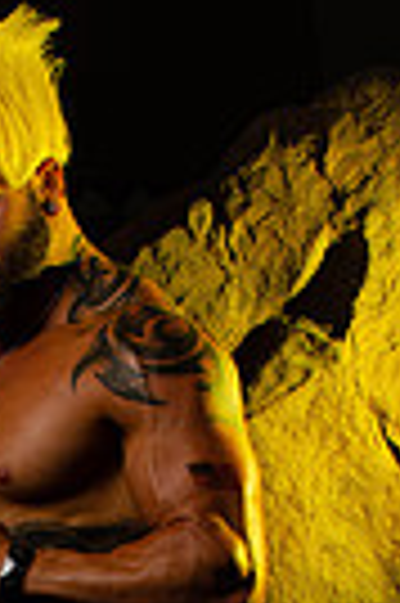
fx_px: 2022
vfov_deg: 15.6
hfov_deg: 11.1
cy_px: 904
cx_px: -81
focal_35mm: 121
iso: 100
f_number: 9.5
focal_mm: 24
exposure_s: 1/60
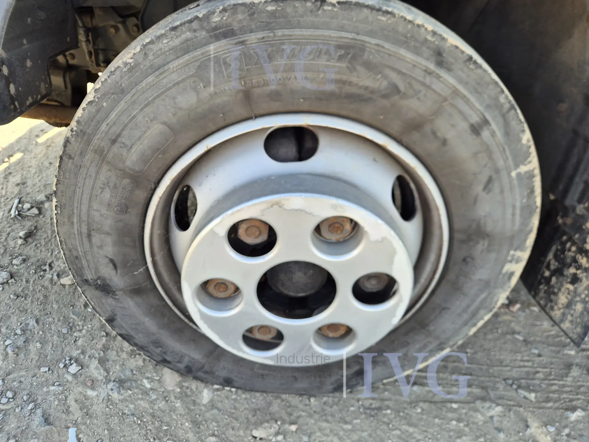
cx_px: 294
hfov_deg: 73.9
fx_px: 391
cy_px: 221
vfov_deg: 58.9
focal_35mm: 23
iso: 25
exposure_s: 1/180
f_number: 1.8
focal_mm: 5.4
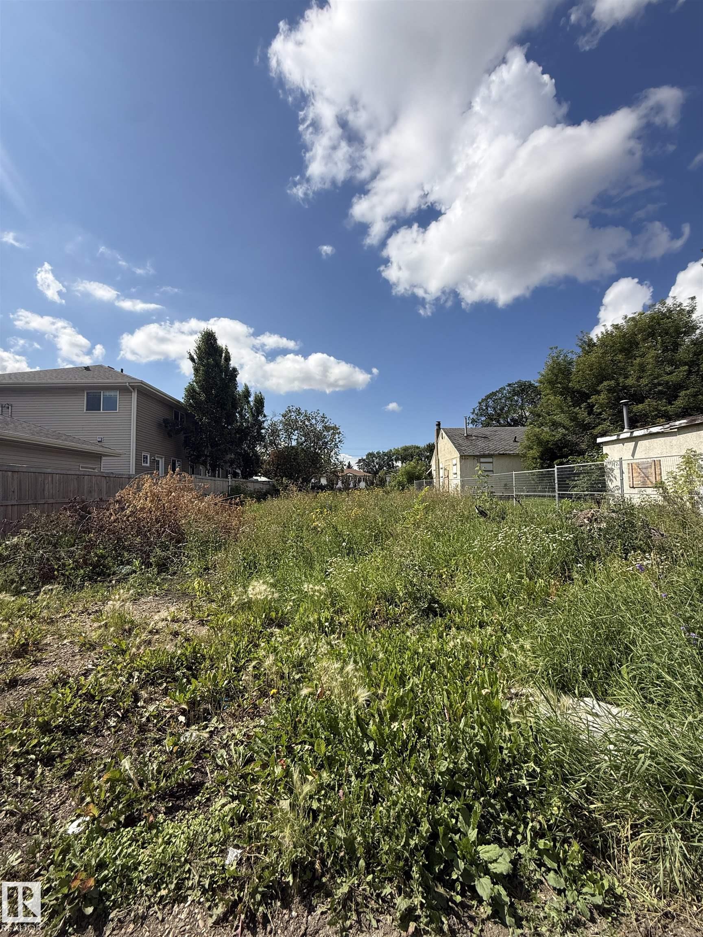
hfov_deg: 85.7
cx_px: 352
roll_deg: -0.8
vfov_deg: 102.1
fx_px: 379
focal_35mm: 14
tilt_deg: +6.2
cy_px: 468
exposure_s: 1/2611
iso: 50
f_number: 2.2
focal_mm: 2.22
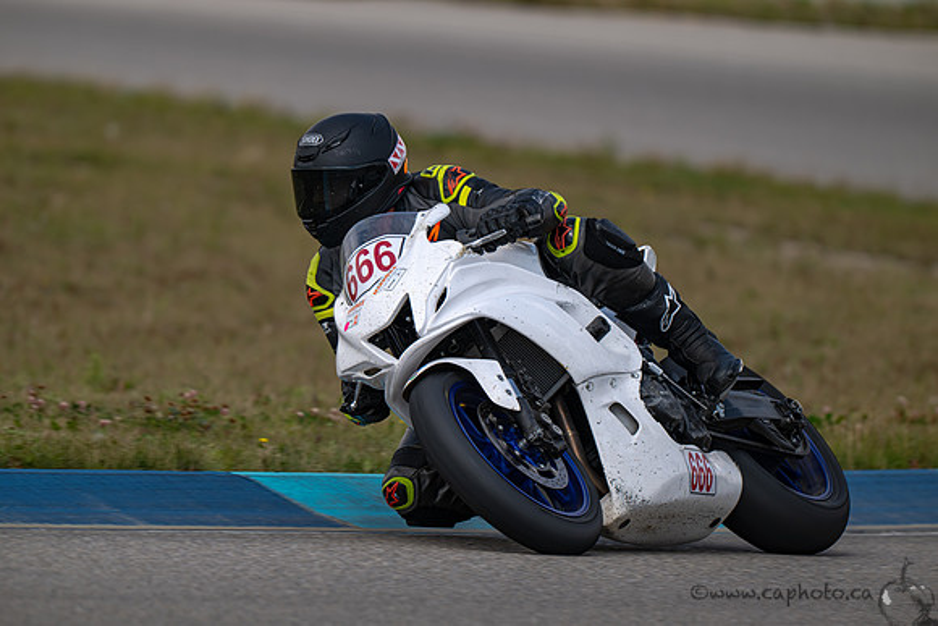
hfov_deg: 3.4
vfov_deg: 2.3
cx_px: 469
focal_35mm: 600
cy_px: 313
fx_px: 15636
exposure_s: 1/800
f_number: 6.3
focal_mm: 600
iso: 125
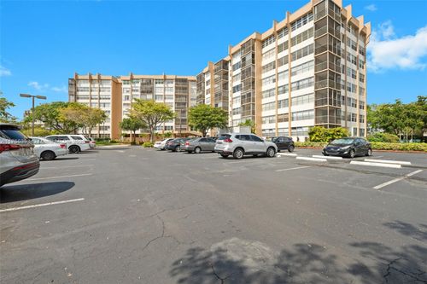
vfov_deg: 77.3
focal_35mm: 15
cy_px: 142
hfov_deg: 100.4
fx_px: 178
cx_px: 214
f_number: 8
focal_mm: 15
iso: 200
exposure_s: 1/200
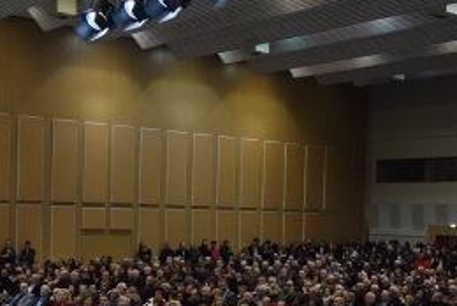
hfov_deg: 32.3
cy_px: 249
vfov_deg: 21.7
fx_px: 788
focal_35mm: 62
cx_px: 185
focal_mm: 13.37
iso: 4000
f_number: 4
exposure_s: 1/500
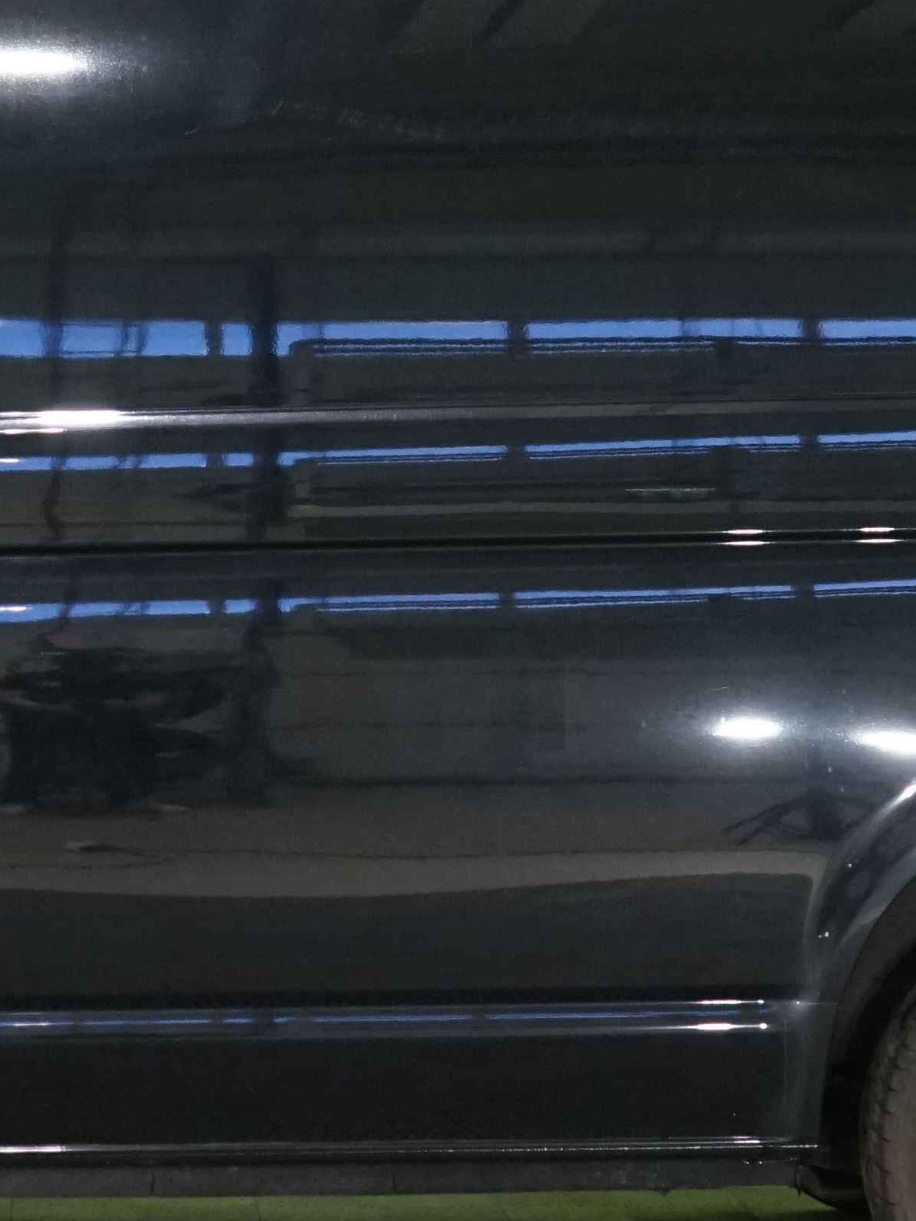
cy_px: 500
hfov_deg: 10.8
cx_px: 69
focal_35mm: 137
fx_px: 4834
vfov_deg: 14.4
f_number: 4
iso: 2500
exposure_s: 1/125
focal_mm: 38
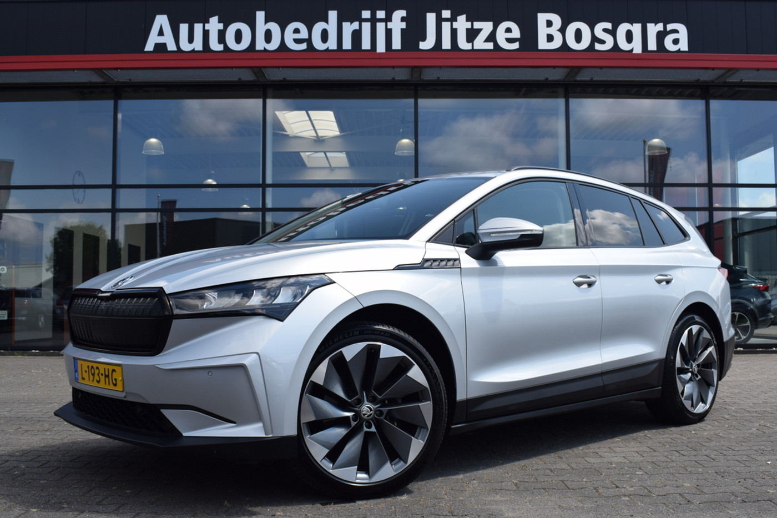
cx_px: 388
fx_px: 809
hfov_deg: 51.3
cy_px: 259
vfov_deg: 35.5
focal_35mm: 38
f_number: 9
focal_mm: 25
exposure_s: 1/320
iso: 200
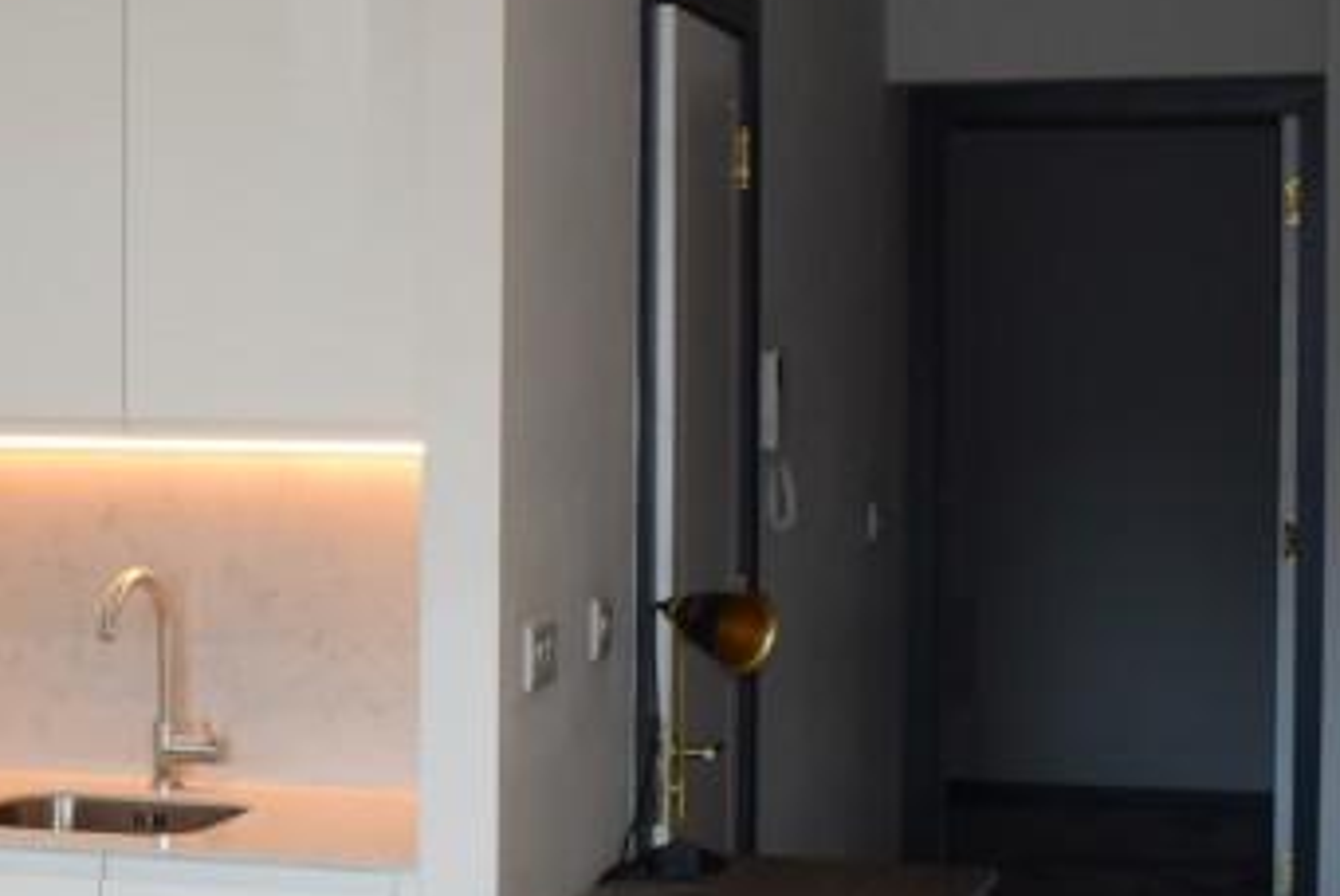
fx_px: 3520
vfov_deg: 14.5
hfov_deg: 20.9
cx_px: 28
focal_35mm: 94
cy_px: 399
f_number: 5
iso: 800
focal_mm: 21
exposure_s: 1/100
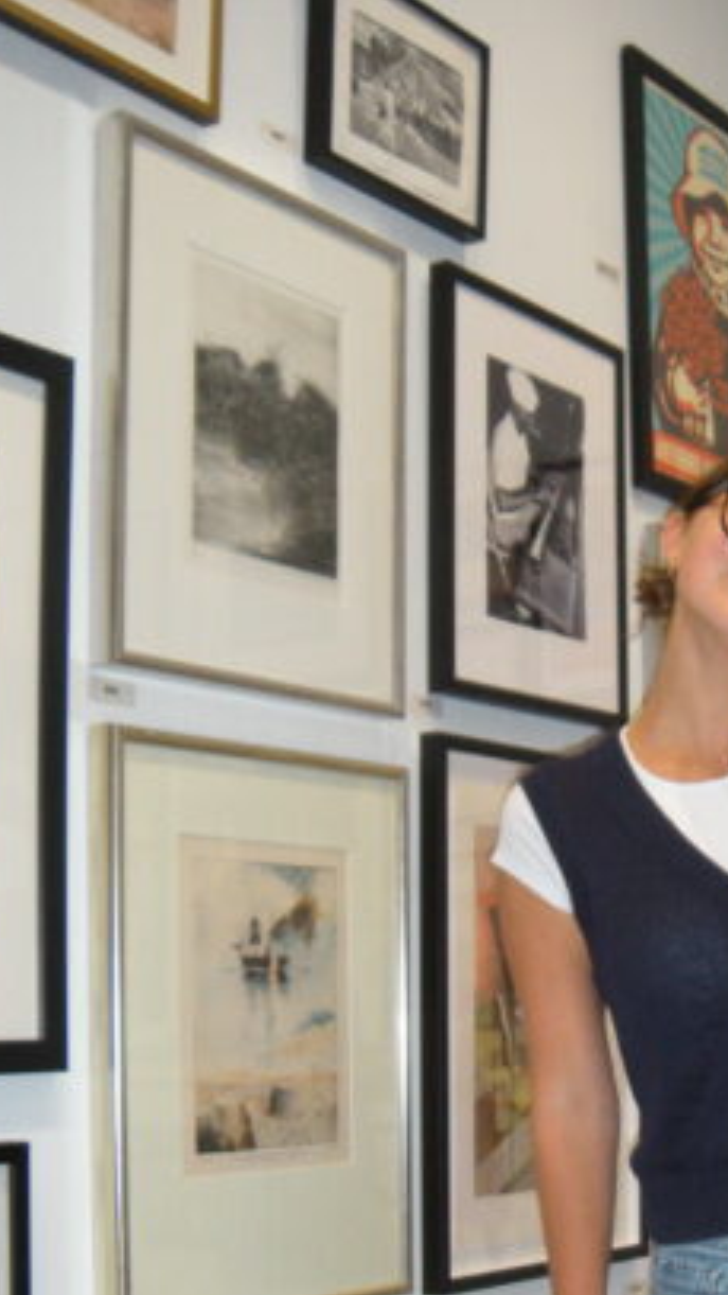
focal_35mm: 60
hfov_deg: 19.8
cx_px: 617
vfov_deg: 34.2
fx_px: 2059
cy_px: 964
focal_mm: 5.9
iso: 200
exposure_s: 1/51
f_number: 3.8
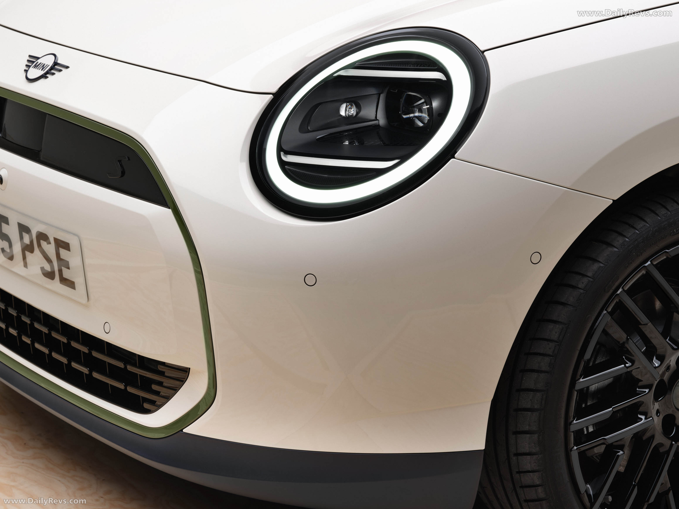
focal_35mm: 87
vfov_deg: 17.0
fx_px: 1706
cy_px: 254
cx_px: 340
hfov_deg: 22.5
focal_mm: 110
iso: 160
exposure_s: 1
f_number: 13
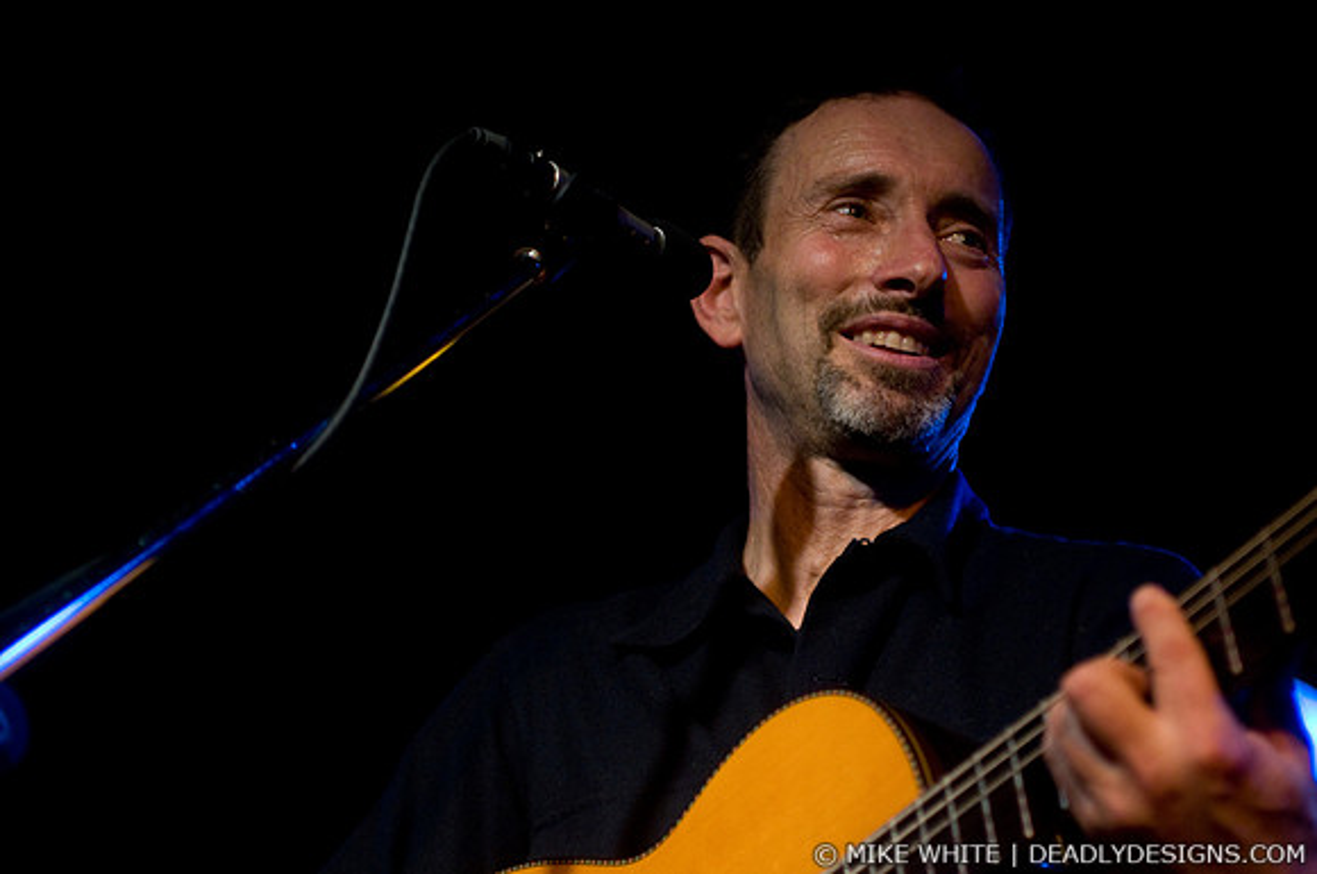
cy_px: 437
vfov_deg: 13.0
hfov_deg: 19.5
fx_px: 3836
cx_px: 658
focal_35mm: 105
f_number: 2.8
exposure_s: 1/60
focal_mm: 70
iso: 800
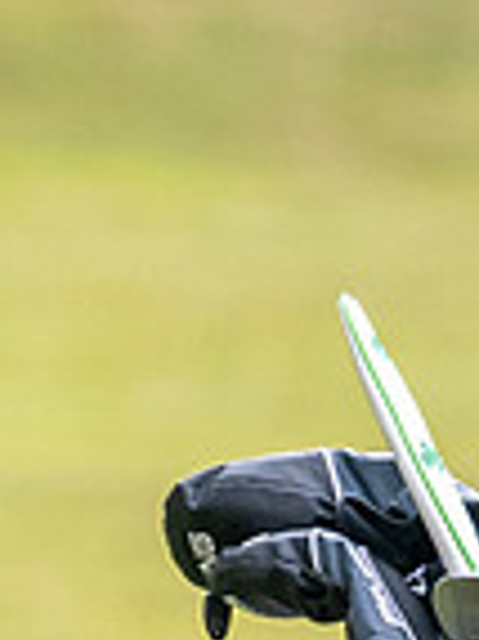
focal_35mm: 2864
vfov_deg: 0.7
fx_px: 52920
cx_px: -632
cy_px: 465
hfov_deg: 0.5
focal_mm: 300
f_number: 4
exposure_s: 1/1250
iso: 320
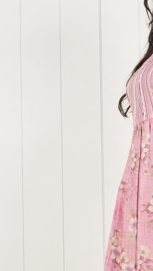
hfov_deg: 6.7
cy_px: 182
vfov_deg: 11.9
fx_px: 1298
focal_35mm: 180
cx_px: 170
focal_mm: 70
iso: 125
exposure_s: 1/125
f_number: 6.3
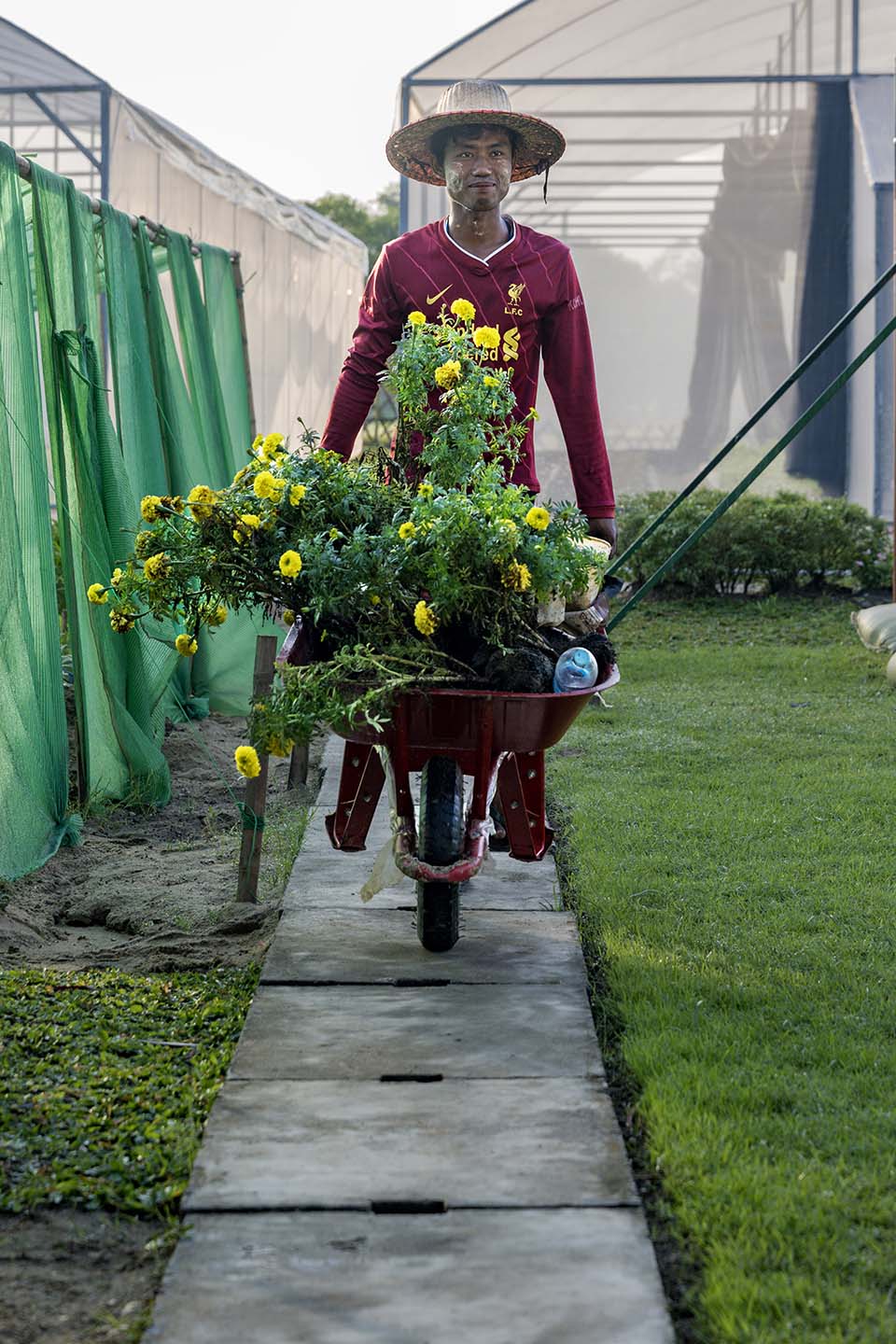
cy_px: 672
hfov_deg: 19.5
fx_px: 2613
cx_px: 448
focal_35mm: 70
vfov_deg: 28.8
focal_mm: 70
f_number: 5
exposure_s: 1/250
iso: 140
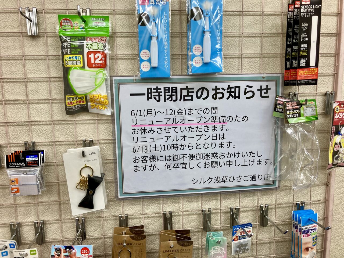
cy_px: 129
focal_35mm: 28
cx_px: 172
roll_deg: +2.2
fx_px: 278
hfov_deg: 63.4
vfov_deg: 49.7
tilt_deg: -10.3
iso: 50
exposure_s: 1/100
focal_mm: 3.99
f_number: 1.8
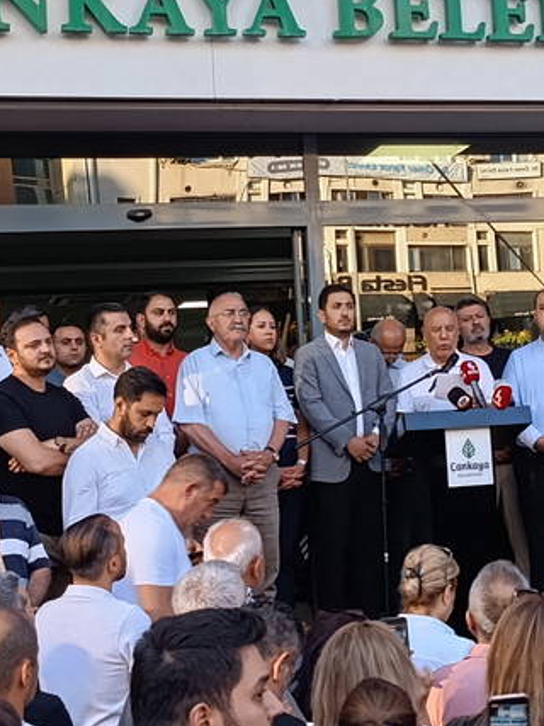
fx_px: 1447
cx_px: 403
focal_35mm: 69
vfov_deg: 27.8
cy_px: 189
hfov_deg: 21.1
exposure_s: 1/120
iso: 200
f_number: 1.7
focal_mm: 6.11
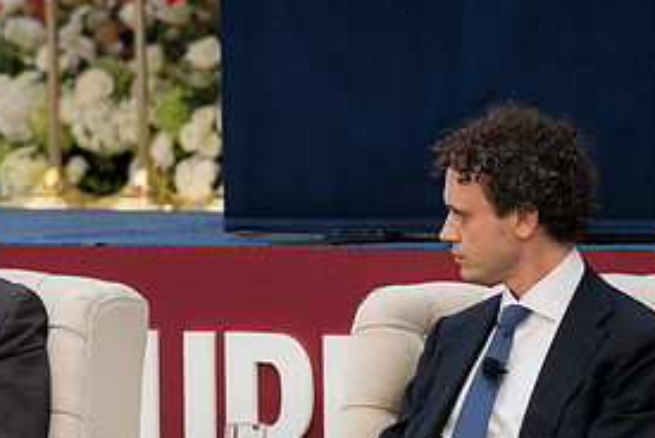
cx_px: 124
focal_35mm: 316
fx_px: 5755
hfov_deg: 6.5
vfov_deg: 4.4
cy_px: 265
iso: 220
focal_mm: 150
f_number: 4
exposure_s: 1/160
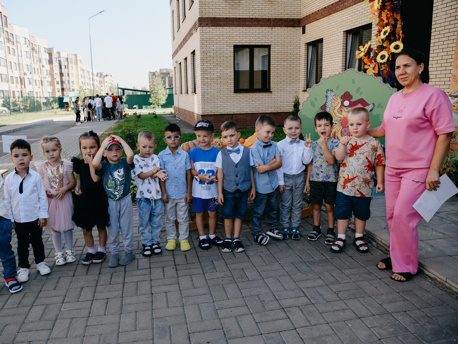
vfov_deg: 51.4
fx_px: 357
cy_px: 177
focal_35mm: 27
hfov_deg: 65.1
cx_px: 199
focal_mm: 24
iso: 100
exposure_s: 1/160
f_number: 5
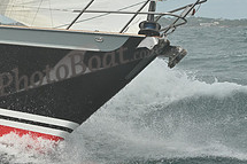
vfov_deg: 7.2
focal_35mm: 189
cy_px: 24
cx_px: -62
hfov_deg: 10.7
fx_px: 1296
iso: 320
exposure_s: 1/1250
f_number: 9
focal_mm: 70
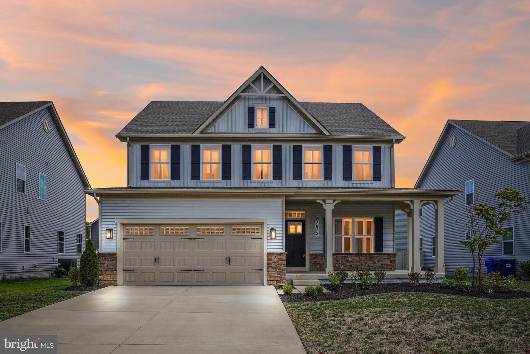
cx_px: 265
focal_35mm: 17
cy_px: 177
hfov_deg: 93.3
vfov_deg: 70.4
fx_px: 250
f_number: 8
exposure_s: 1/800
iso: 400
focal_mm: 17
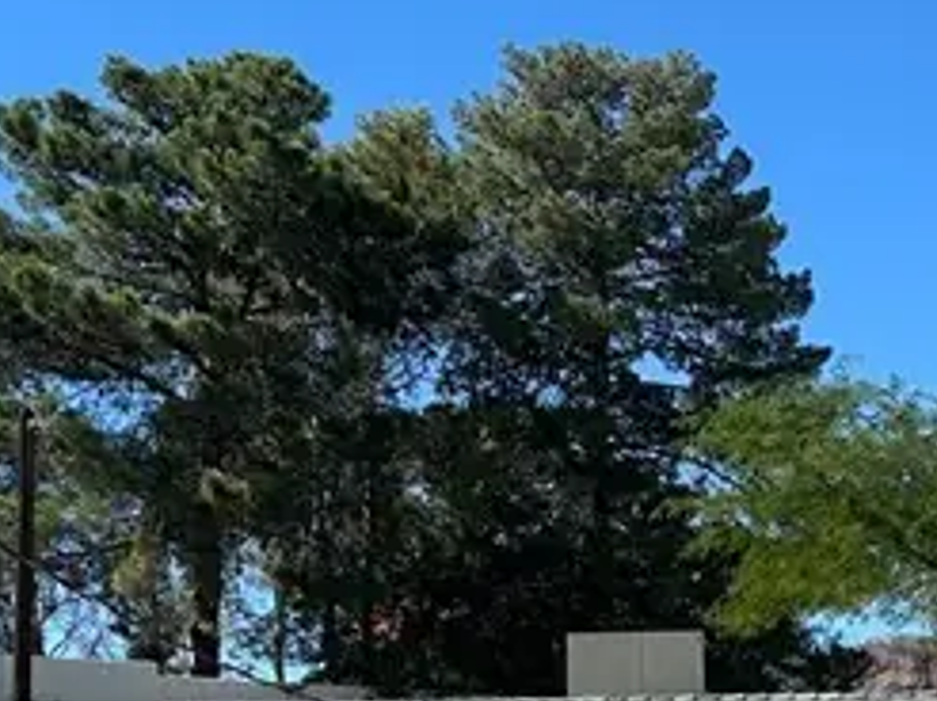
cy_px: 811
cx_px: 659
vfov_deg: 14.4
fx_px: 2704
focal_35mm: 100
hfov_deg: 19.6
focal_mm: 6.86
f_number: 1.78
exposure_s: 1/4184
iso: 80
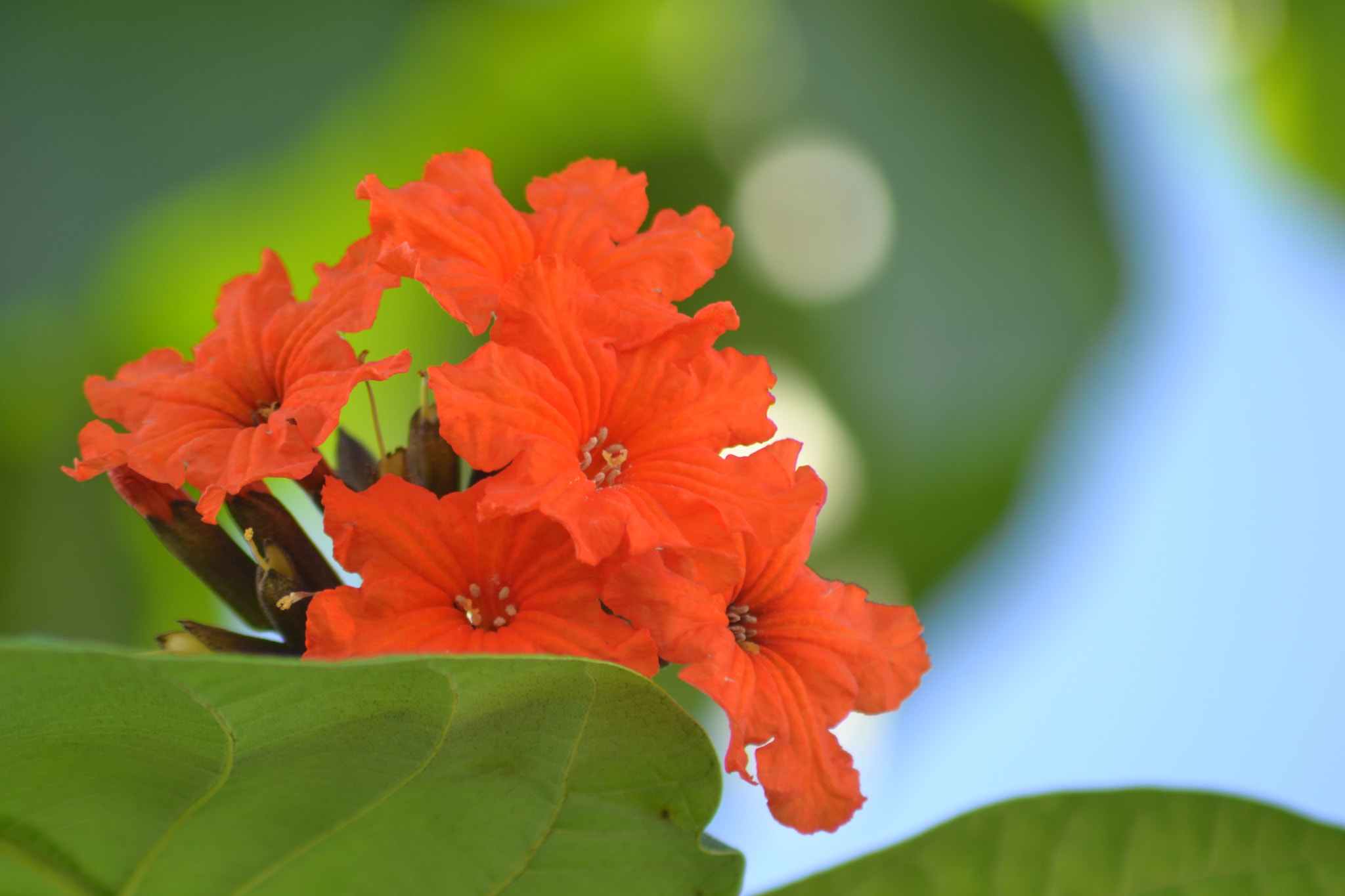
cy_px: 448
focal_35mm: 450
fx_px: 16810
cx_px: 672
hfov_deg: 4.6
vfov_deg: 3.1
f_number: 5.6
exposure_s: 1/80
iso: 100
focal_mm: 300
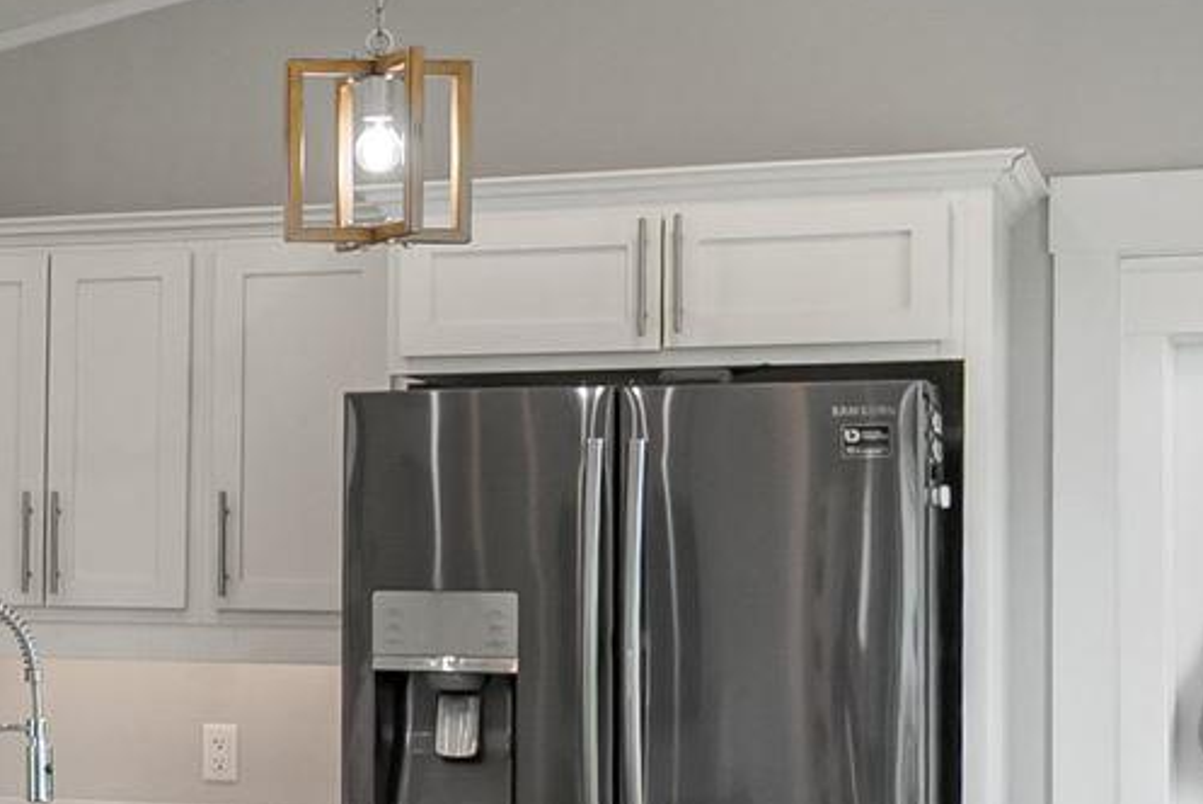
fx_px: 3511
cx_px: -913
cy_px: 746
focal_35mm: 105
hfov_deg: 16.5
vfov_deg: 12.9
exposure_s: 1/125
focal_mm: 17
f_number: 5.6
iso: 320
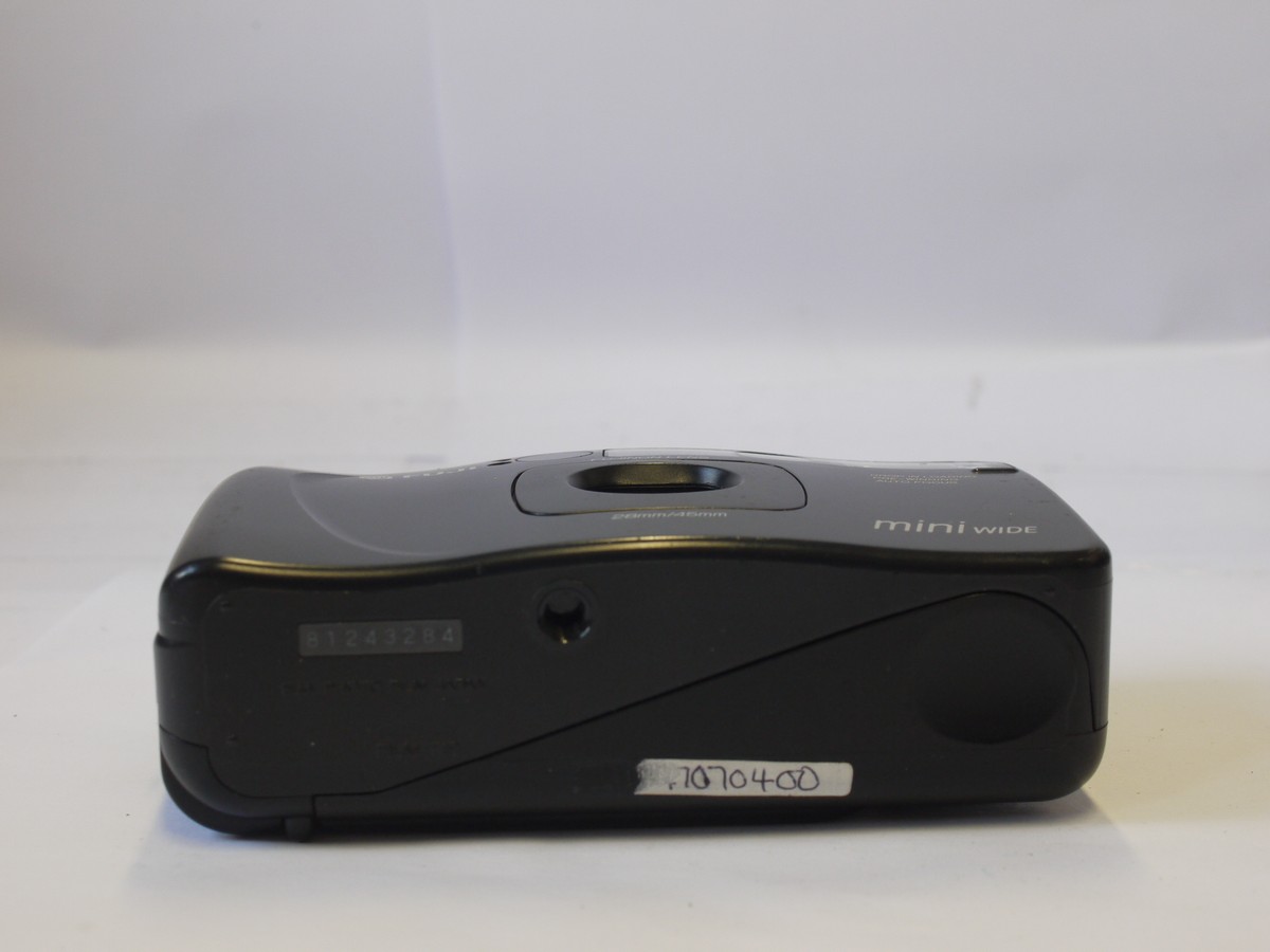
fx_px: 2201
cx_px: 635
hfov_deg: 32.2
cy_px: 476
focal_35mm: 60
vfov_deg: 24.4
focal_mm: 30
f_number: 7.1
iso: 400
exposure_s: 1/50
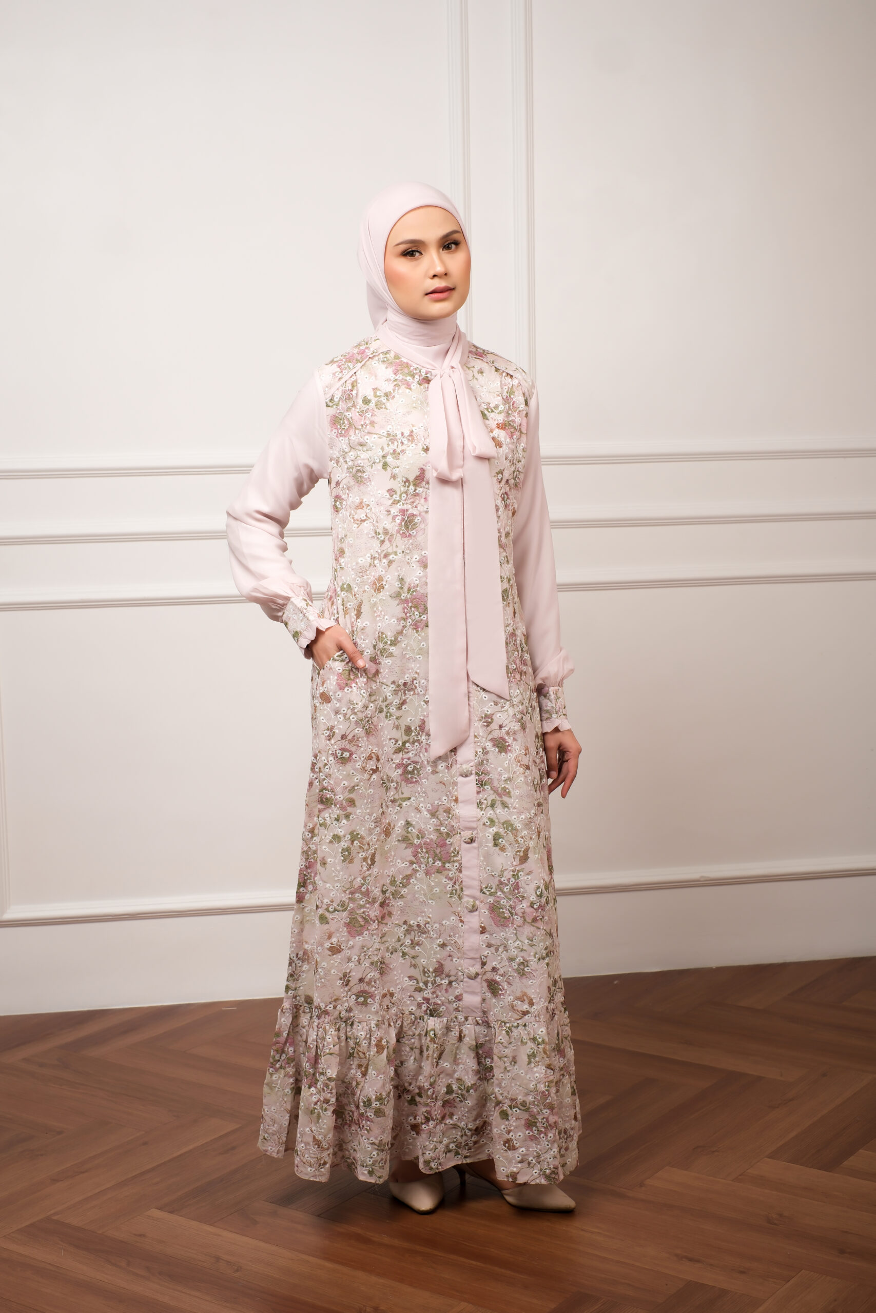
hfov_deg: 25.5
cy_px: 656
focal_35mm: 53
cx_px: 438
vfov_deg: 37.5
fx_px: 1934
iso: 125
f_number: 5.6
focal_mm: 35
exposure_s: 1/200
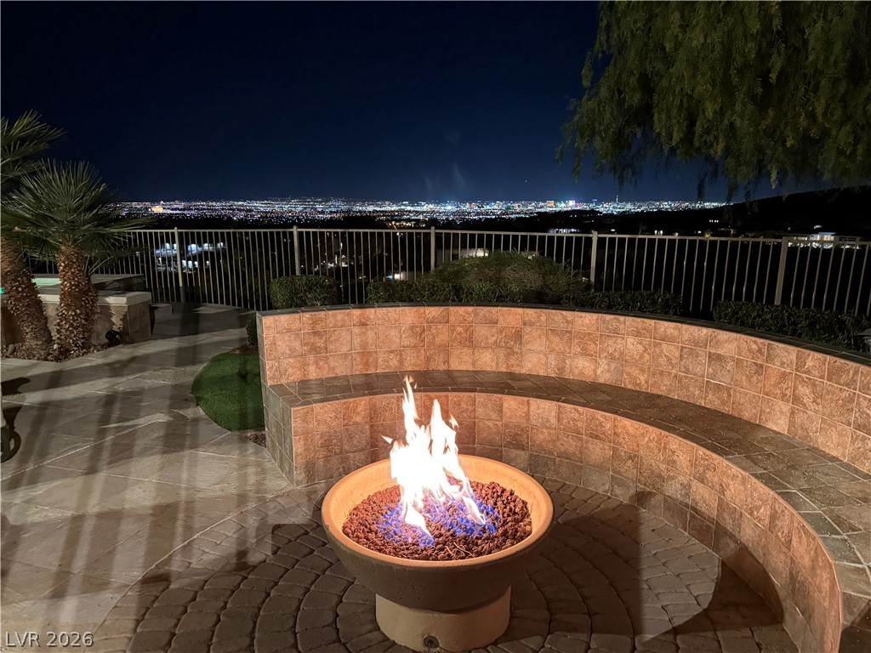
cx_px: 436
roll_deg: -0.3
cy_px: 326
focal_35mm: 24
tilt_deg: -11.6
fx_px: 604
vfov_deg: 56.8
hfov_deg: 71.6
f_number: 1.78
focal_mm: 6.76
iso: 1000
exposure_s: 1/30
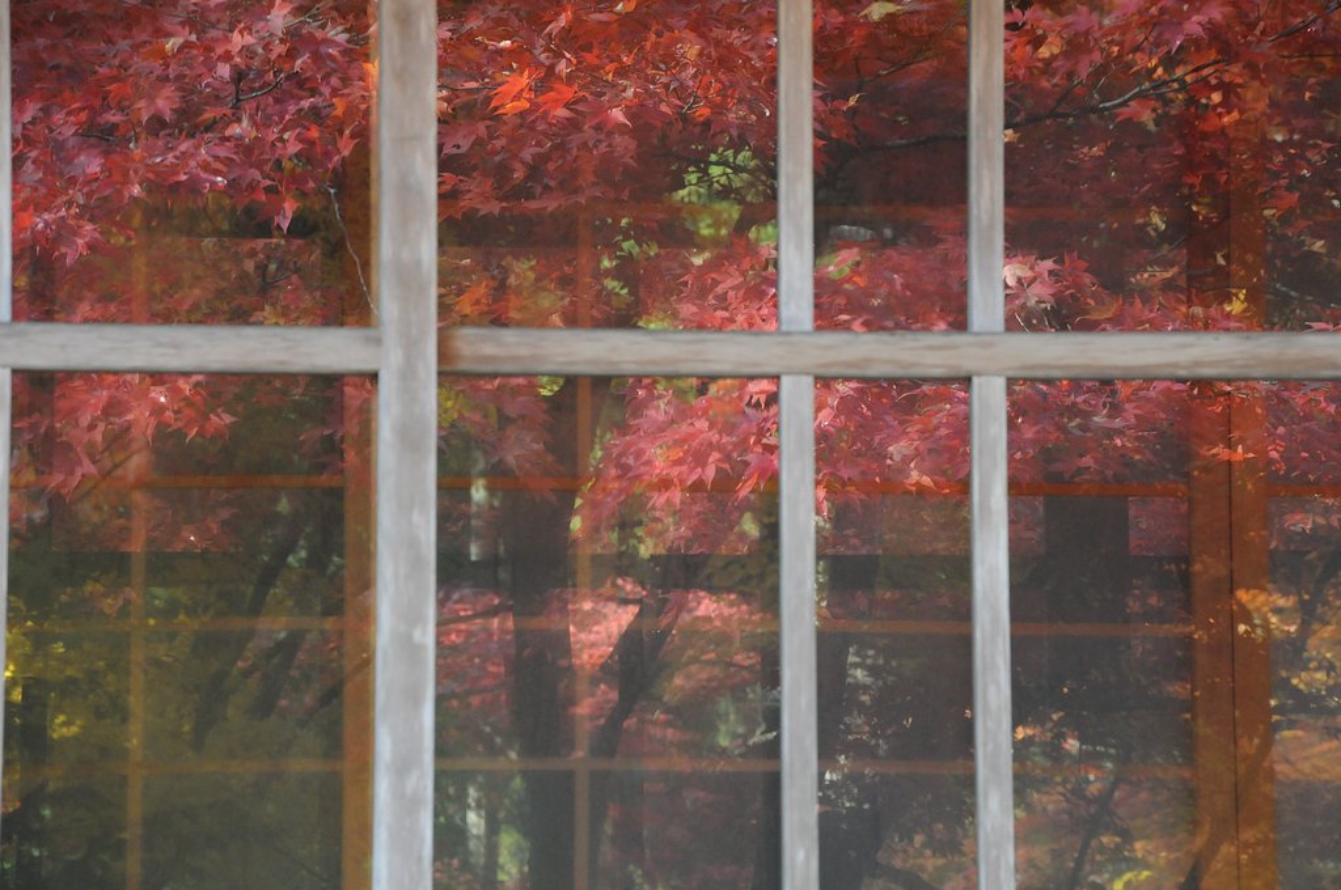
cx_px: 670
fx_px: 5859
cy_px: 445
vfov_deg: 8.7
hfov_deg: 13.1
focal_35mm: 158
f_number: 9
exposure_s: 1/30
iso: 1250
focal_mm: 105
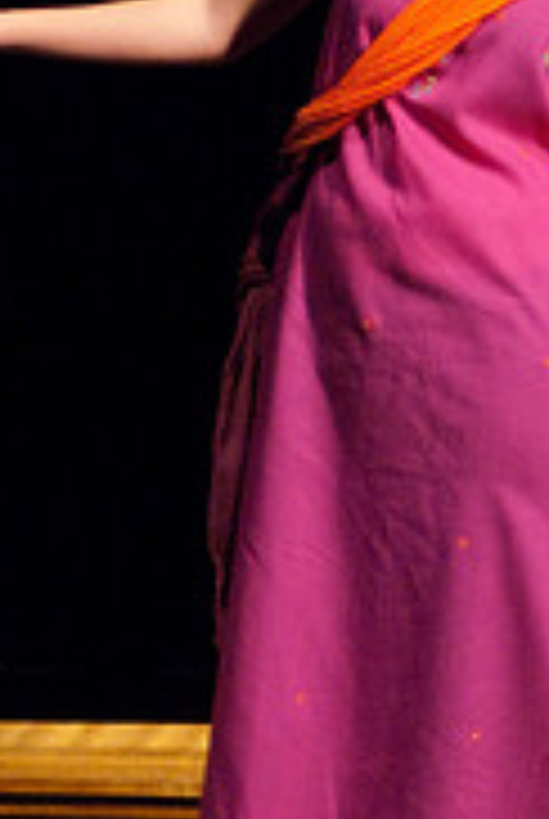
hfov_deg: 7.4
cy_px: 360
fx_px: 4216
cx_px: 511
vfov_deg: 11.1
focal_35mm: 185
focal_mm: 50
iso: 1600
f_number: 2.8
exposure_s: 1/160
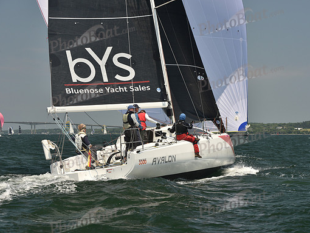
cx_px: 167
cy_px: 117
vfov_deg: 14.2
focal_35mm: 104
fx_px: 931
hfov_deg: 18.9
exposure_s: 1/640
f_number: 6.3
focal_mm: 95
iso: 250
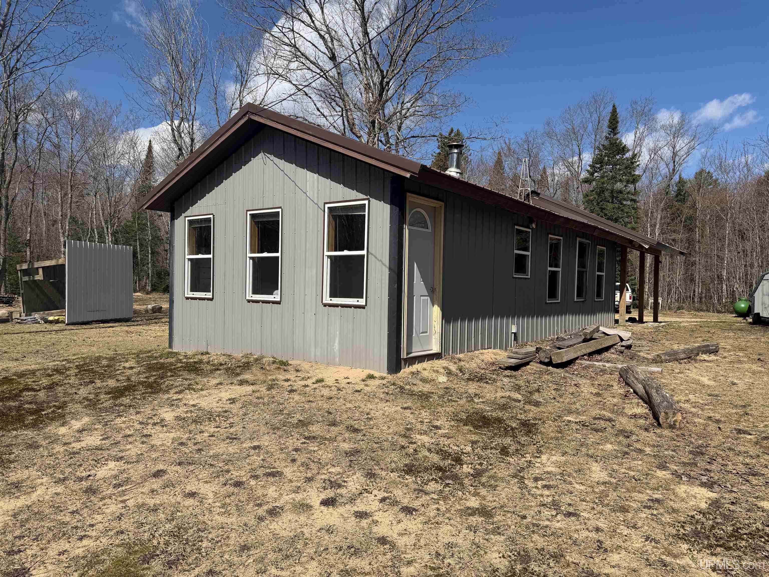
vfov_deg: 56.8
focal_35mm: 24
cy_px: 288
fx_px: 533
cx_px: 384
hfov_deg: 71.6
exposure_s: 1/4673
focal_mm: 6.76
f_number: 1.78
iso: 80
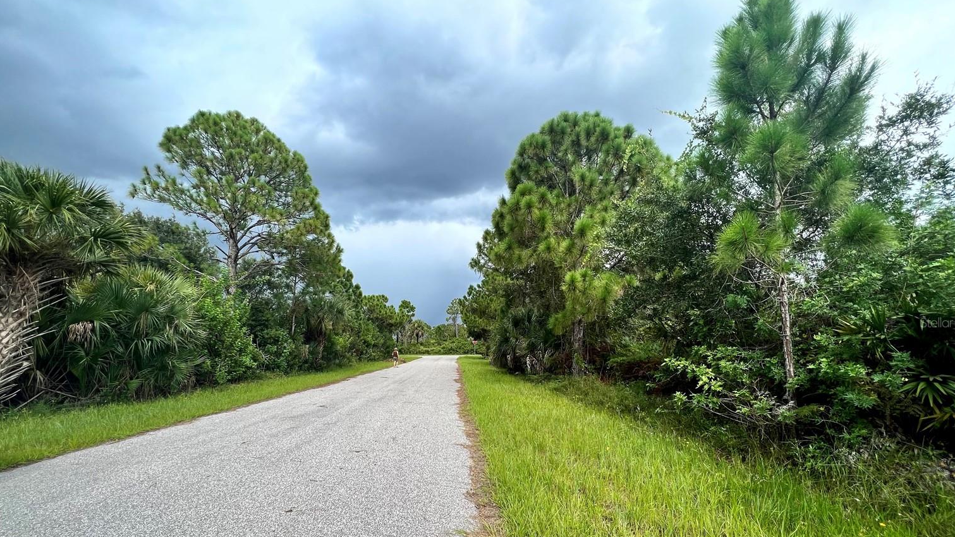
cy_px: 322
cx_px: 474
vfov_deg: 69.8
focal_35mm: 15
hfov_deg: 103.0
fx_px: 380
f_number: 1.8
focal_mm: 1.57
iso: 32
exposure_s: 1/582
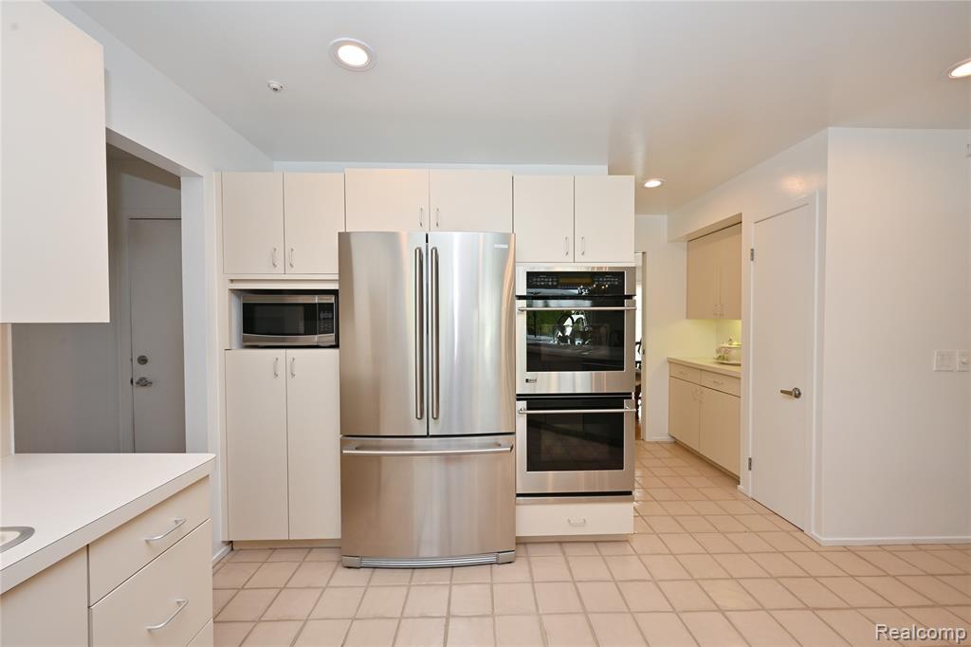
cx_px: 486
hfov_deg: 104.3
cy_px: 324
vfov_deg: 81.2
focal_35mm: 14
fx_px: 377
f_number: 9
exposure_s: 1/60
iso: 320
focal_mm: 14
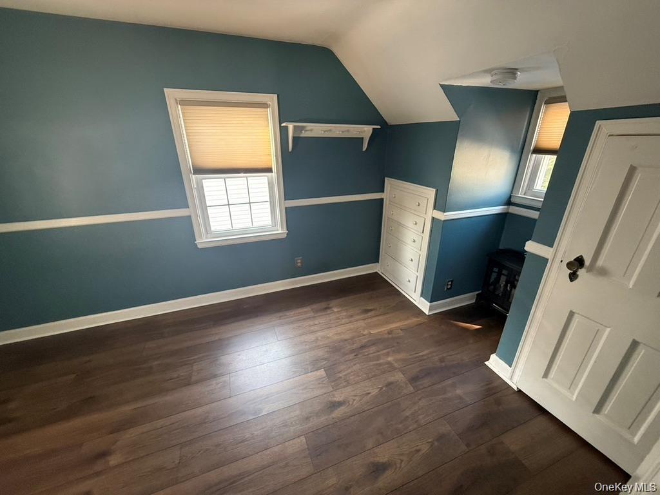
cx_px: 330
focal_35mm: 14
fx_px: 267
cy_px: 248
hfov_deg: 102.1
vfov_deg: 85.7
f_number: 2.2
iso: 320
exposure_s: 1/60
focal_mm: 2.22
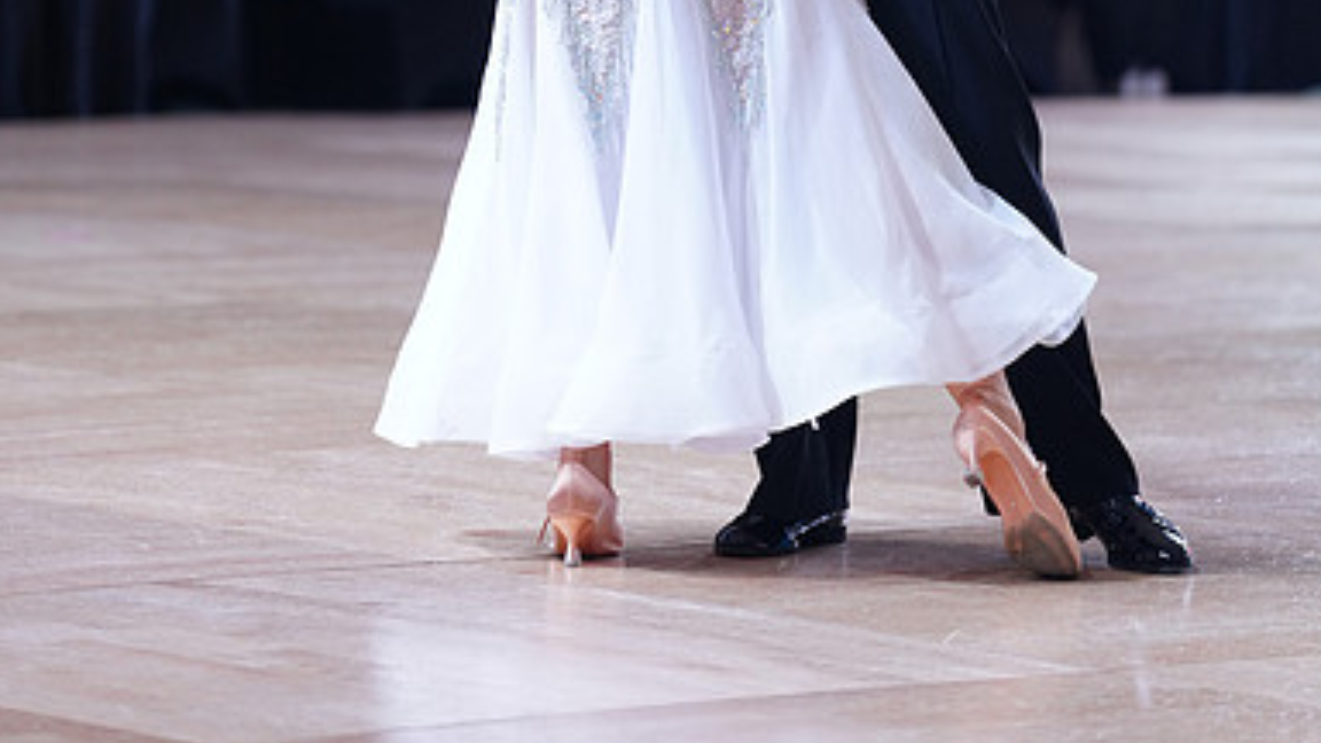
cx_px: 662
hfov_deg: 11.3
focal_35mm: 190
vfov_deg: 6.3
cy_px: -189
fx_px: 6655
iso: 1000
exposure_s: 1/500
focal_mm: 120
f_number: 2.8
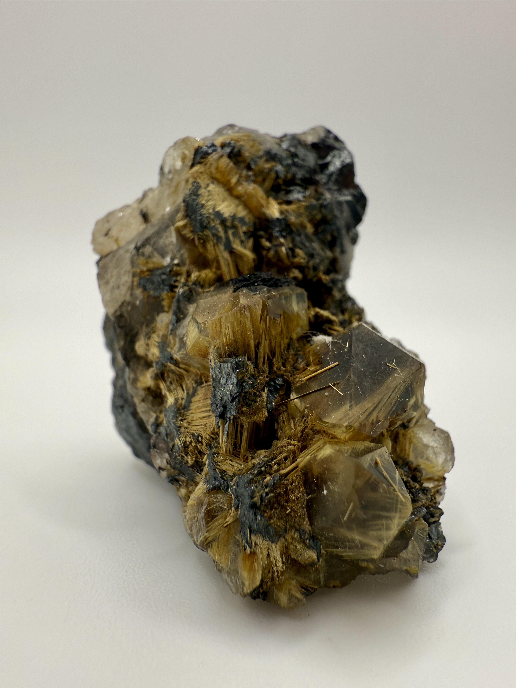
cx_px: 258
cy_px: 344
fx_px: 477
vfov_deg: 71.6
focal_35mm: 24
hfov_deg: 56.8
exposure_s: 1/241
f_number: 2.2
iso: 40
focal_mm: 2.22
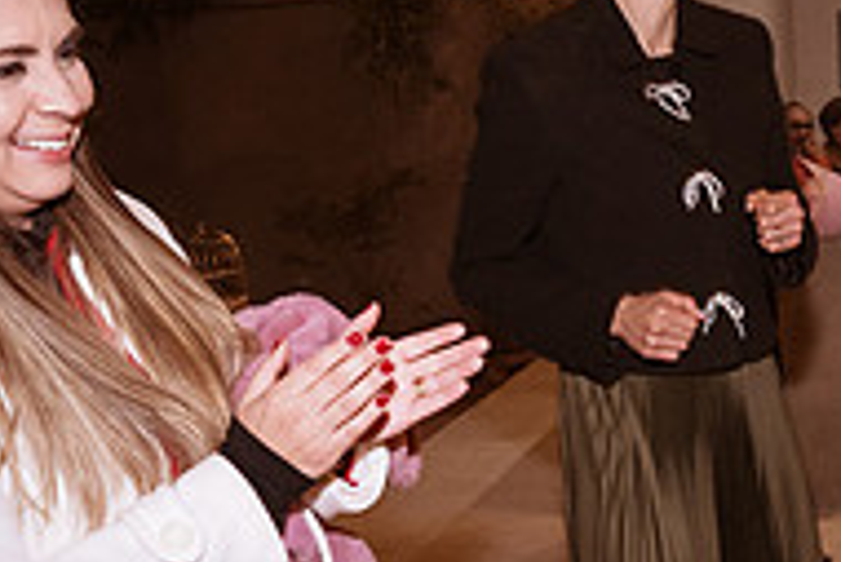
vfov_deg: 22.0
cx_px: 770
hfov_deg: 31.2
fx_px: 1426
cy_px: 440
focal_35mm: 61
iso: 3200
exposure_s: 1/80
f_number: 6.3
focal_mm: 20
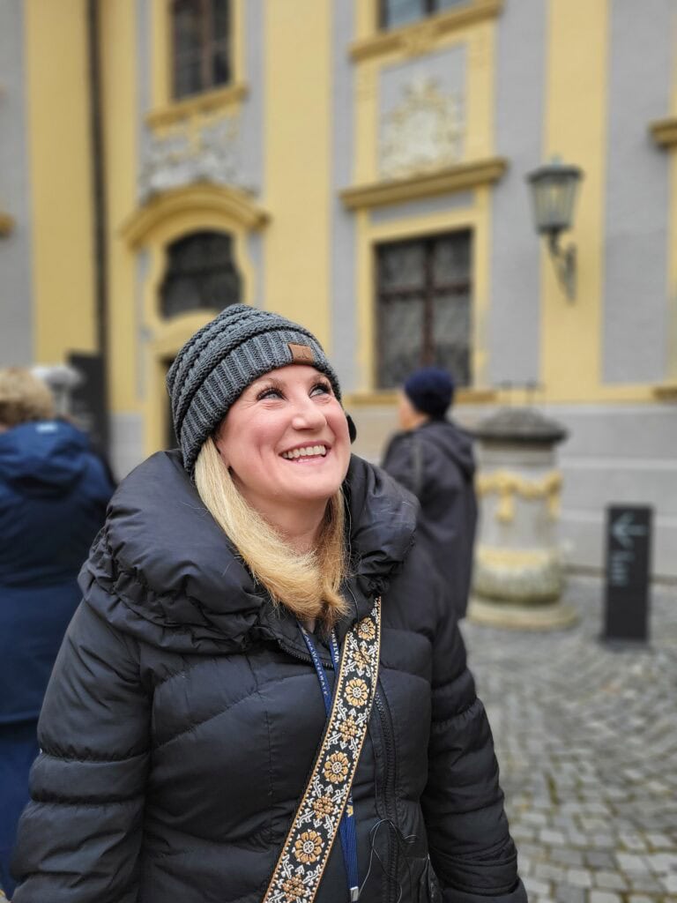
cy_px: 452
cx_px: 338
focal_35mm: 26
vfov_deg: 67.3
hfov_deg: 53.1
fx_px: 678
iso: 40
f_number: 1.8
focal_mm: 5.4
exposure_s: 1/206
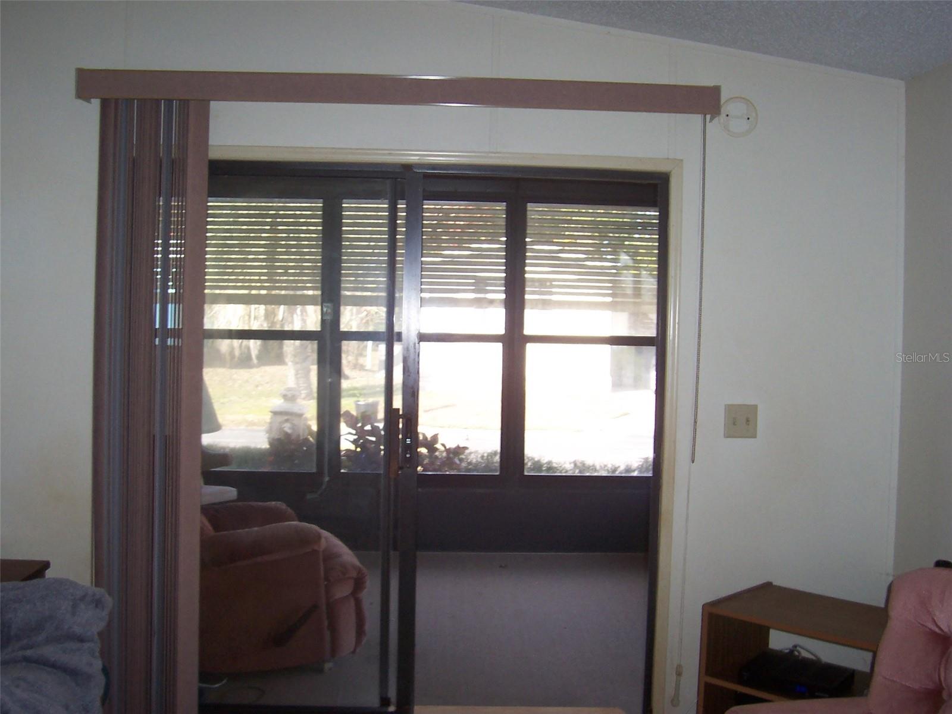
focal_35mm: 37
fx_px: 1018
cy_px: 357
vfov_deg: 38.7
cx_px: 476
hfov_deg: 50.1
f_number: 2.8
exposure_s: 1/60
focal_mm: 5.6
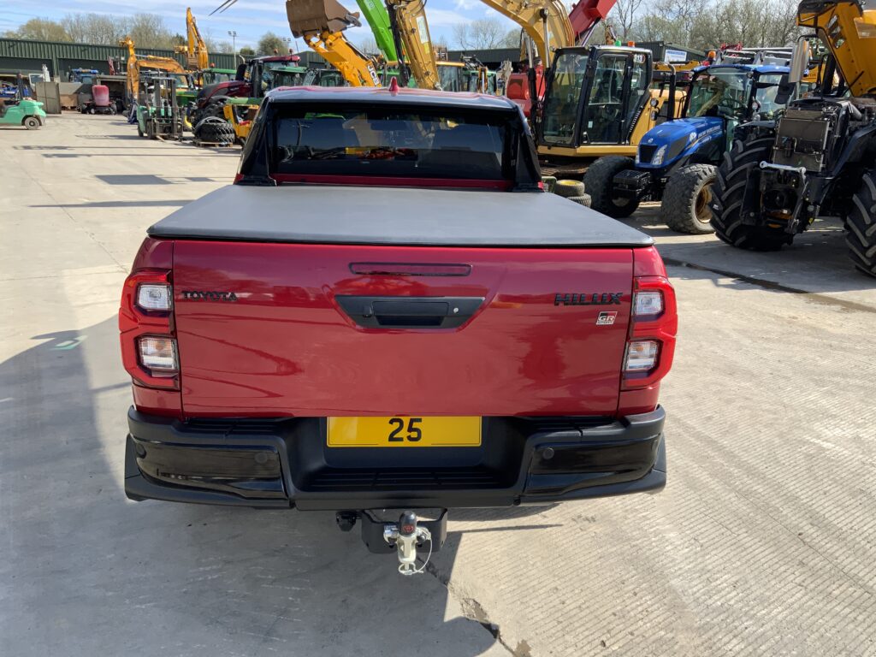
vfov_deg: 48.2
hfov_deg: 61.7
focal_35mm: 29
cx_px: 438
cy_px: 328
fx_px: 734
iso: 16
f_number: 1.8
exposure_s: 1/962
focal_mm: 3
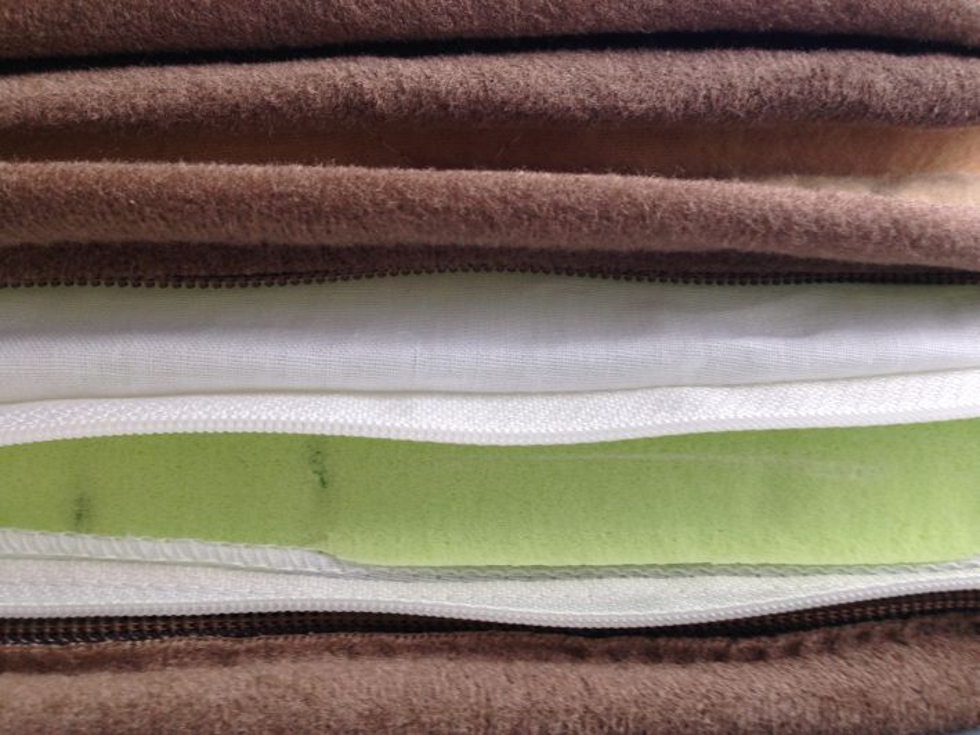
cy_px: 368
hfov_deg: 55.3
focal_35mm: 33
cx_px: 490
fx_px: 934
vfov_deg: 43.0
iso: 50
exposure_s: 1/24
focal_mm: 4.12
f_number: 2.4
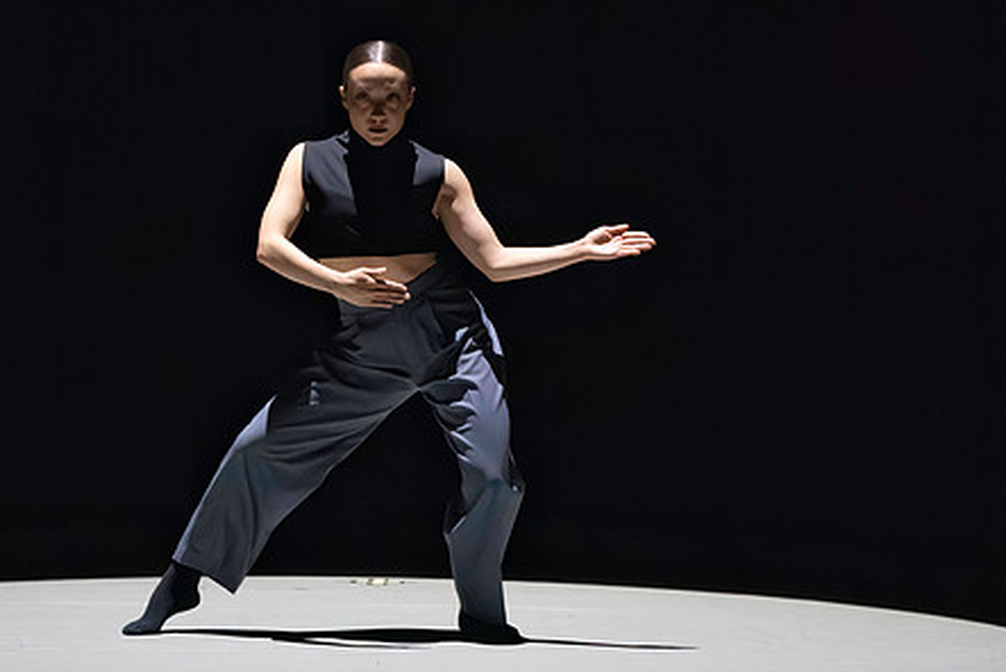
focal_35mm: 505
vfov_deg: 2.7
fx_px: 14121
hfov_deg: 4.1
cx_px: 432
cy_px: 177
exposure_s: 1/400
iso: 20000
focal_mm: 288
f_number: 5.6
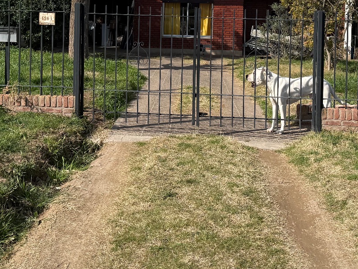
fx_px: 589
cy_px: 28
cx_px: 172
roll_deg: -1.4
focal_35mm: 57
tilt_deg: -0.8
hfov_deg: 33.8
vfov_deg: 24.9
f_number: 1.78
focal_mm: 6.76
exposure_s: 1/4405
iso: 80
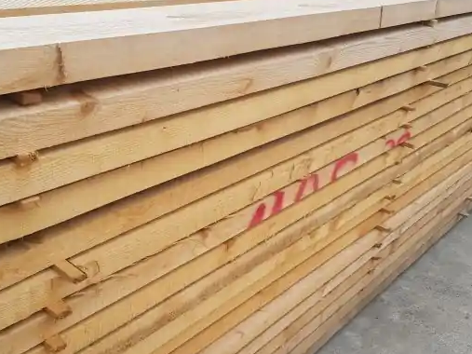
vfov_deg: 34.9
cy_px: 226
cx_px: 244
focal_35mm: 41
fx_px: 559
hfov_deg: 45.8
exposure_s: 1/966
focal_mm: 4.2
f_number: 1.7
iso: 40
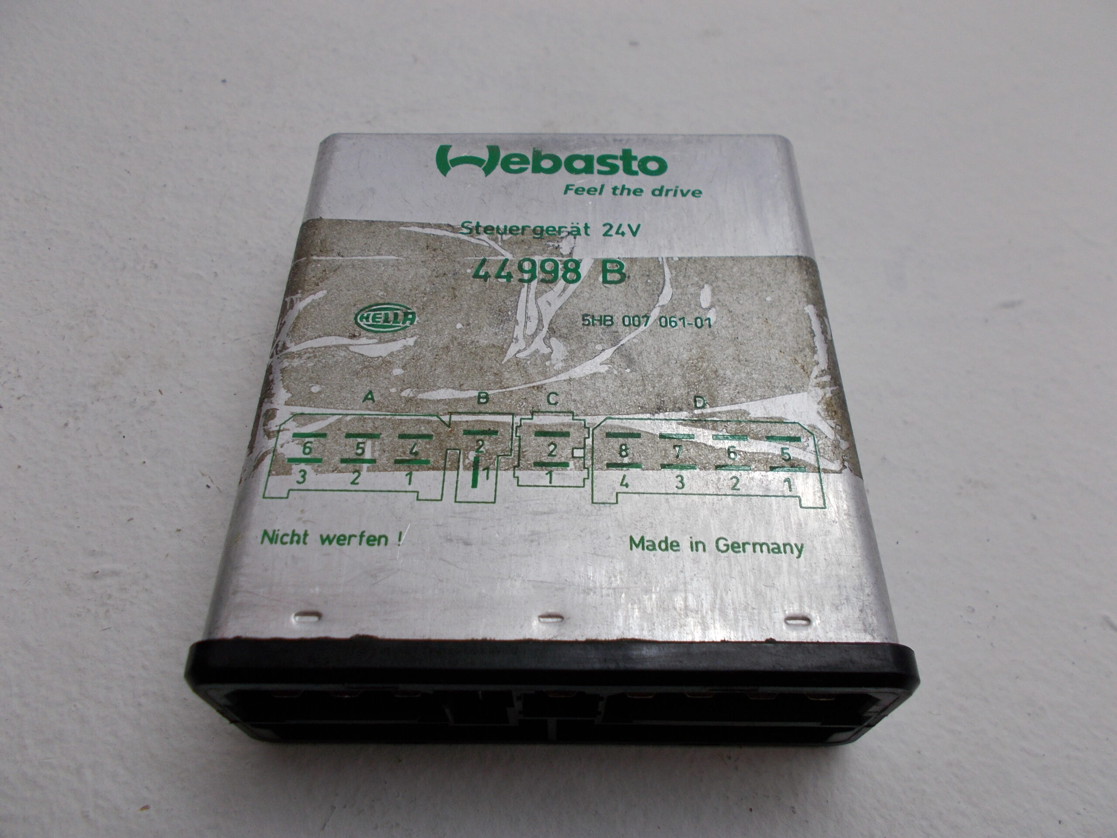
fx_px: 839
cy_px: 419
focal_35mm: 26
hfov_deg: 67.3
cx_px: 558
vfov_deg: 53.1
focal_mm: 4.6
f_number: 3.2
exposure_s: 1/80
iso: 80
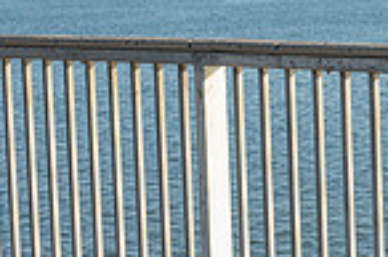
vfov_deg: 9.6
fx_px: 1539
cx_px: 675
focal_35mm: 143
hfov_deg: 13.1
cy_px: 68
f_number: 9
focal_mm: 36
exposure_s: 1/200
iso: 200
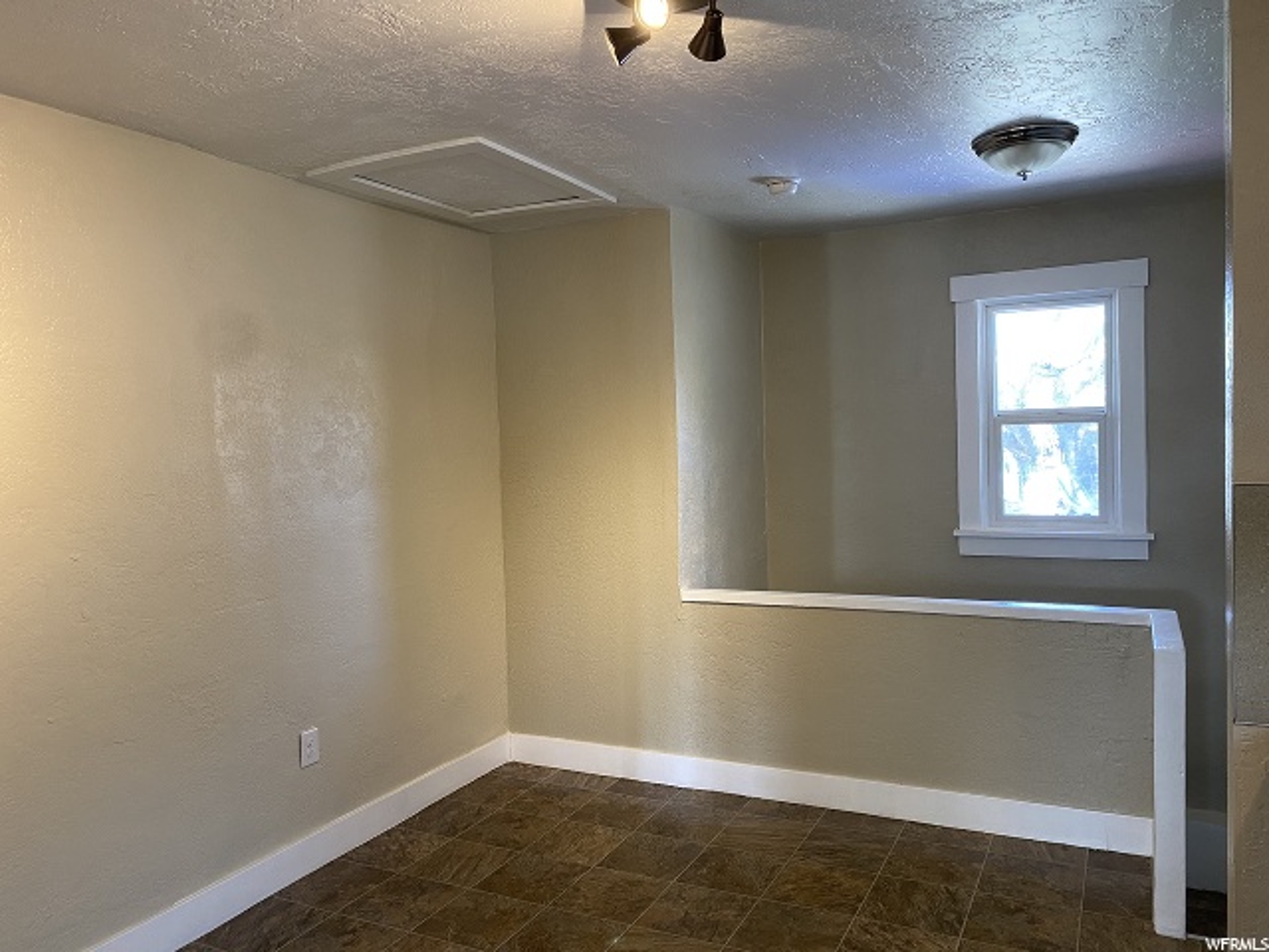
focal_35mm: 26
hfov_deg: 67.3
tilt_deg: -2.3
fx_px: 953
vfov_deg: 53.1
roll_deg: +0.8
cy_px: 476
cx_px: 634
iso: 160
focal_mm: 4.25
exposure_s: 1/60
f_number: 1.8
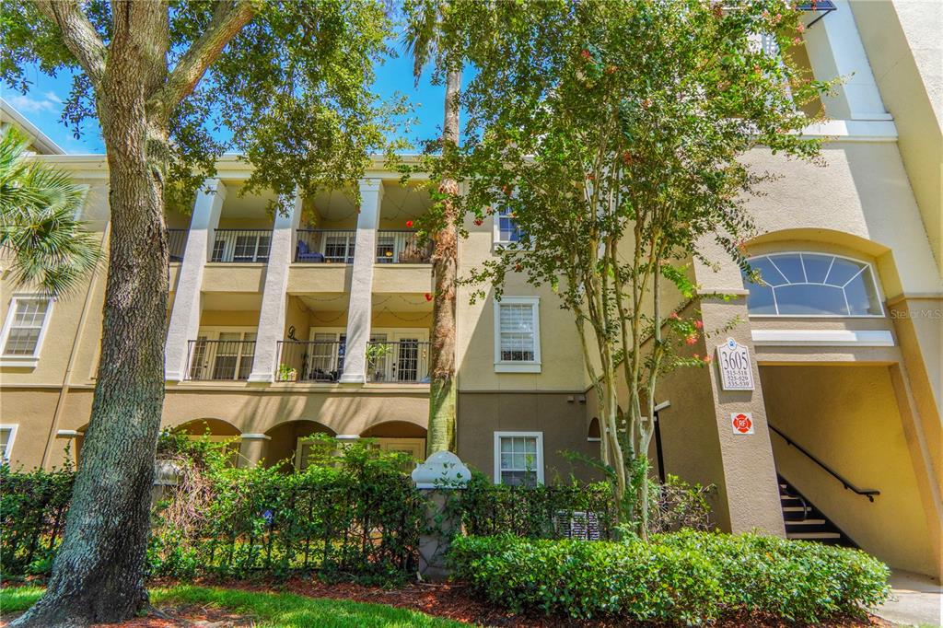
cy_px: 314
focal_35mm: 18
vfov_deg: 67.3
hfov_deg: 90.0
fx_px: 471
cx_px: 472
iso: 320
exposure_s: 1/320
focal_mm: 12
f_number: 6.3
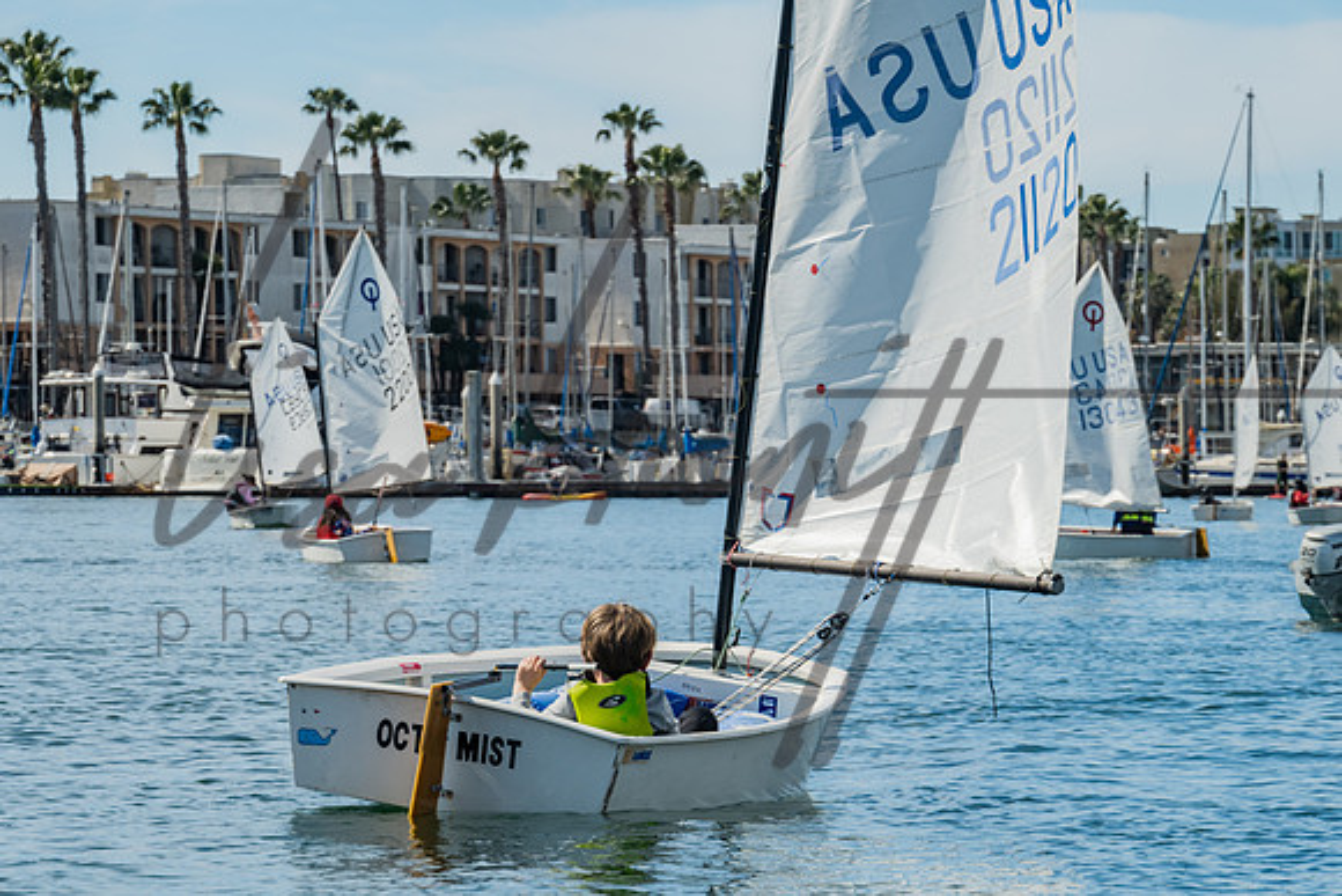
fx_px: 6616
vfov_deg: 7.7
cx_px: 635
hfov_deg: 11.6
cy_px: 553
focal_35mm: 177
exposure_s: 1/200
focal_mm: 140
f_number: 10
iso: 250
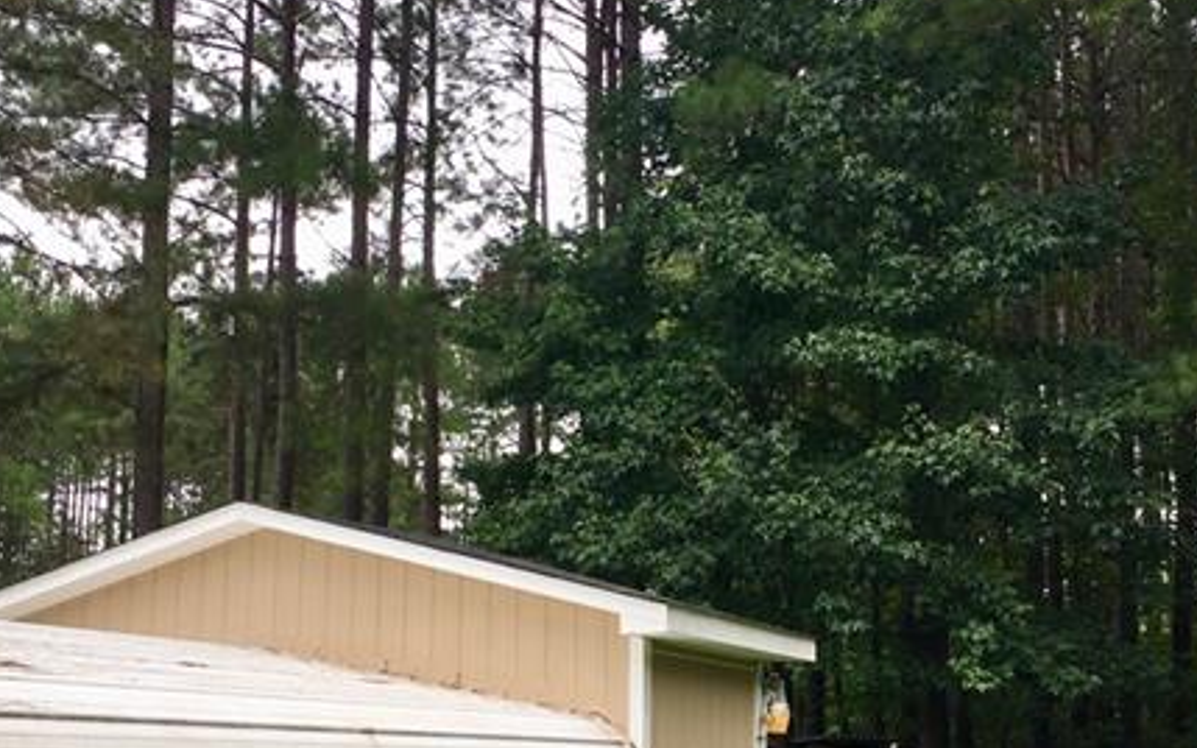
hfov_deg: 36.9
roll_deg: -0.3
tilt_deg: +12.0
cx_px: 611
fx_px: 1794
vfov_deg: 23.4
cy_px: 494
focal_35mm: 55
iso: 25
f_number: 2.2
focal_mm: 4.15
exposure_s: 1/223
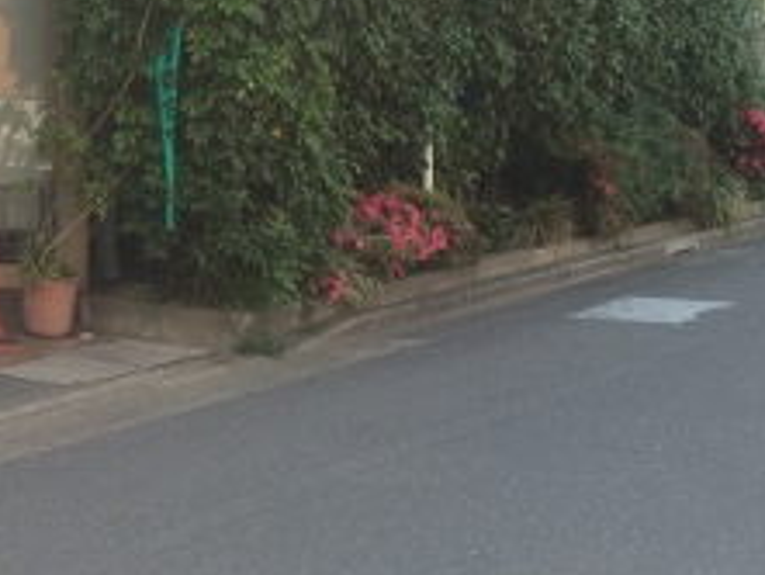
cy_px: -28
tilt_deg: +0.5
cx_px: -59
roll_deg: +0.5
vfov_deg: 17.1
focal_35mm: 84
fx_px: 1857
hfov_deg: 22.1
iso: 32
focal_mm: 4.15
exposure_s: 1/414
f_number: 2.2
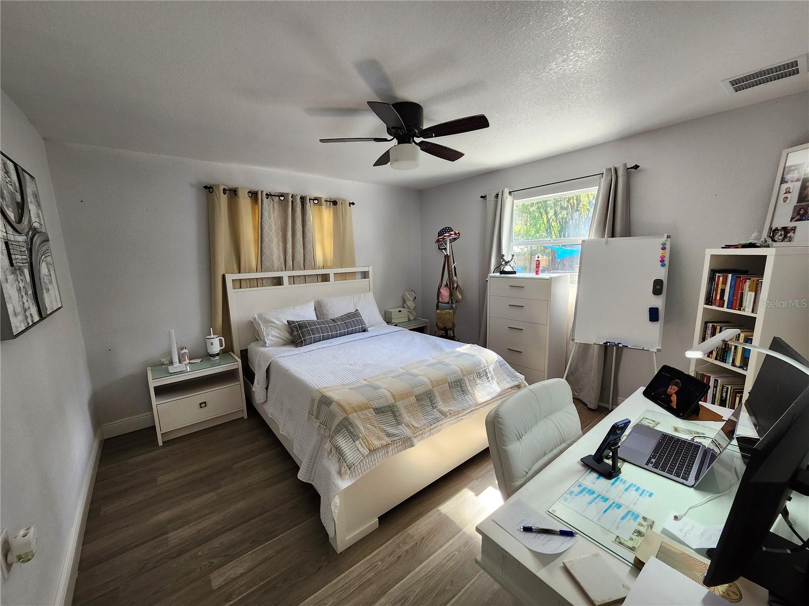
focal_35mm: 13
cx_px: 404
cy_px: 303
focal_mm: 1.74
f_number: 2.2
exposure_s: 1/60
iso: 125
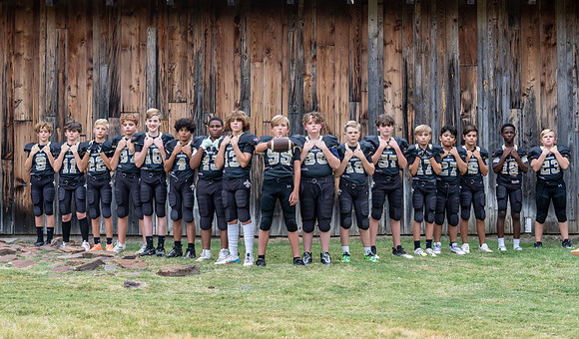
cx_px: 284
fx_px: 1284
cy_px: 175
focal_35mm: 83
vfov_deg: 15.1
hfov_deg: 25.4
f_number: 4
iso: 1000
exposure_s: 1/320
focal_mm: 70
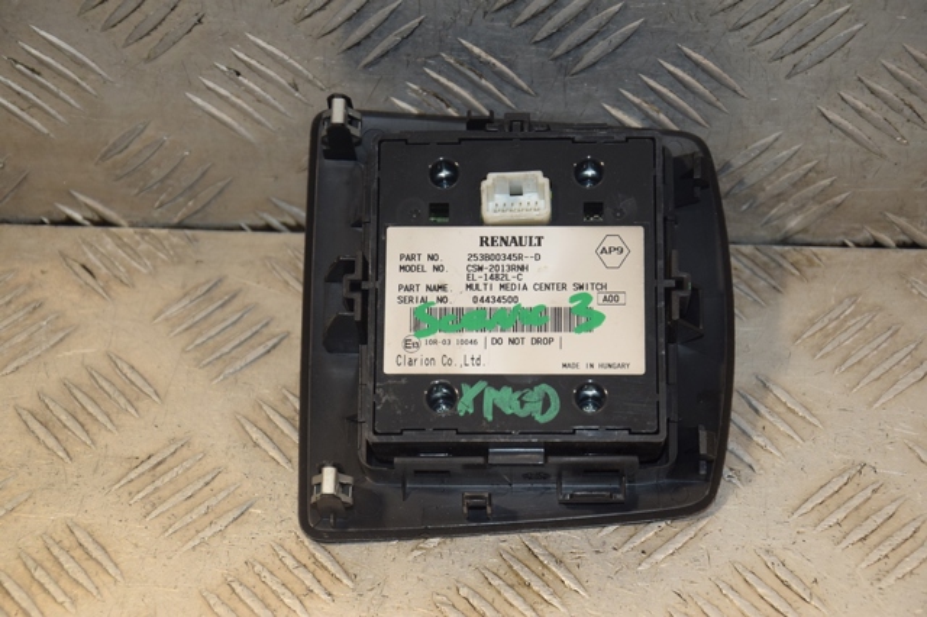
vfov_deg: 13.0
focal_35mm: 105
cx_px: 464
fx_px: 2702
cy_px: 308
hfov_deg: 19.5
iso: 800
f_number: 6.3
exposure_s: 1/200
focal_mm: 70
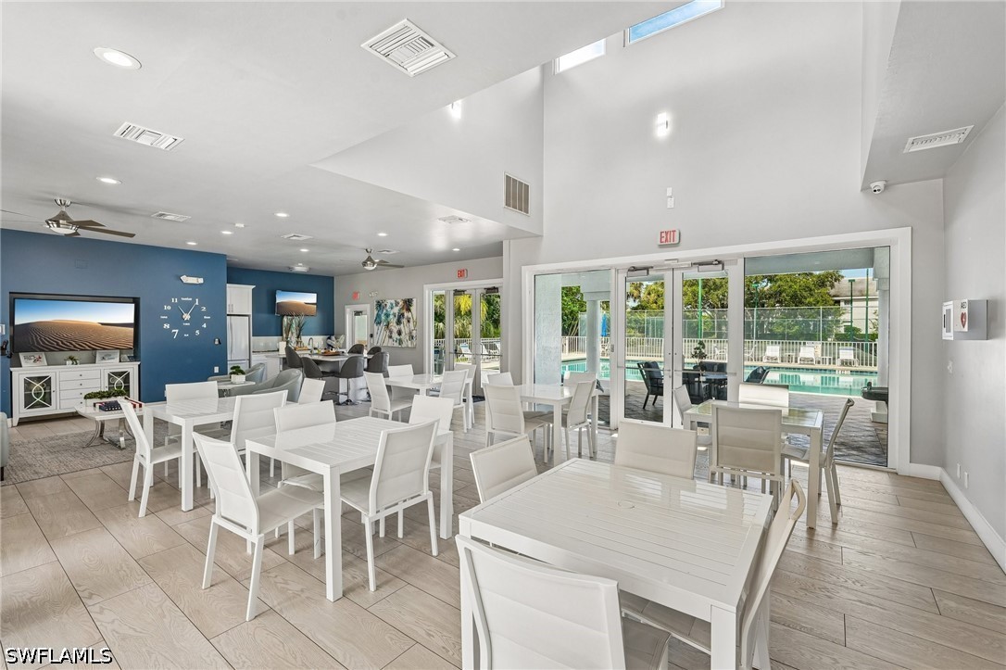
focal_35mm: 16
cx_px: 503
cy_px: 335
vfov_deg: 73.7
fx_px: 447
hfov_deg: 96.8
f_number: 8
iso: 400
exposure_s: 1/125
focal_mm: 16
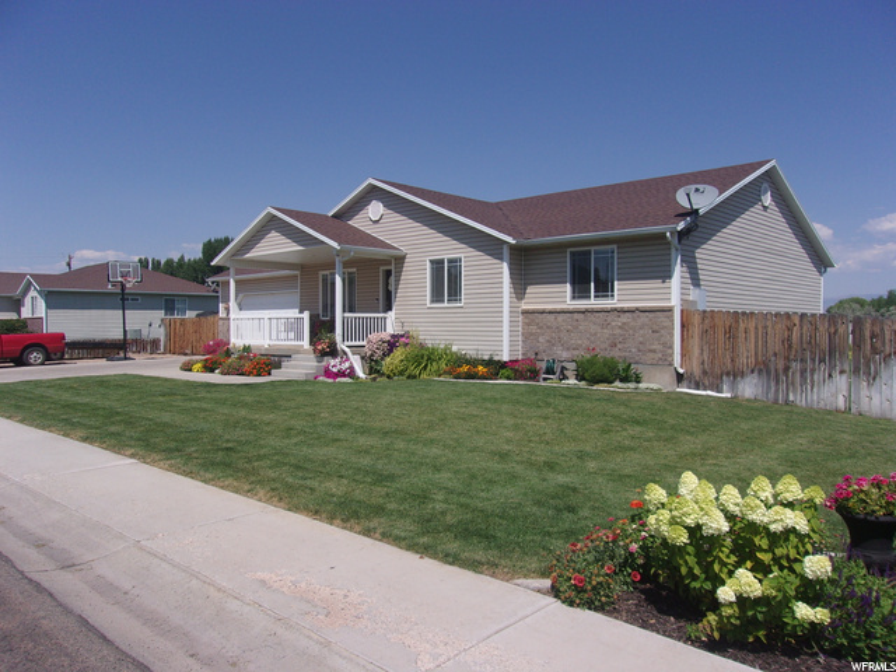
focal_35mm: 27
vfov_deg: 51.4
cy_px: 336
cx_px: 448
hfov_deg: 65.3
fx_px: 699
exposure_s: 1/180
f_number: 10.4
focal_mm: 4.9
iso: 80
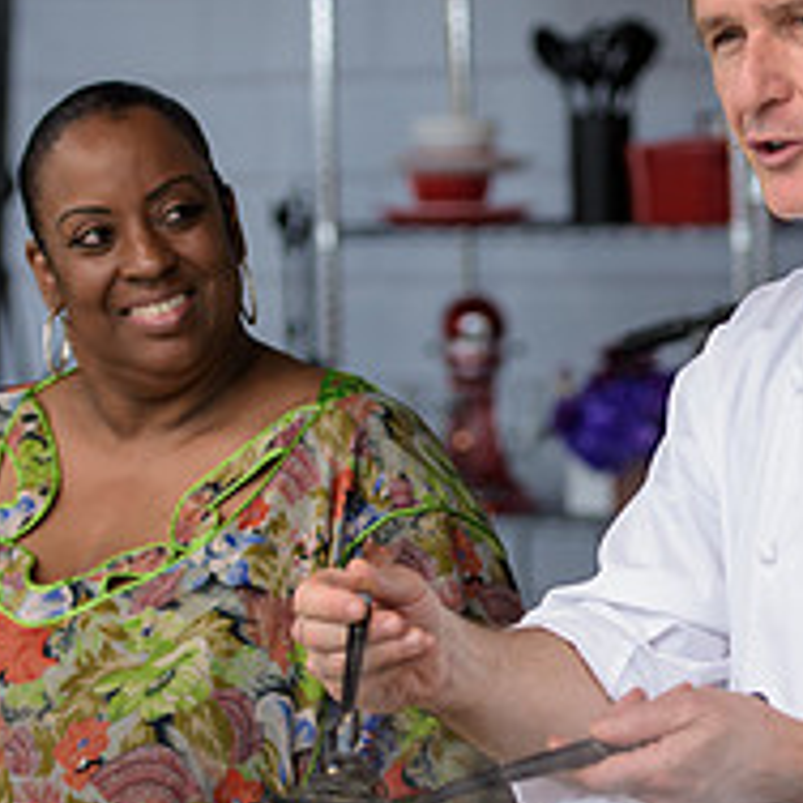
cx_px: 598
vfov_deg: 8.1
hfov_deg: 8.1
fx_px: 5643
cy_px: 468
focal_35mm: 215
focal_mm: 82
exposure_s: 1/1250
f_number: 3.2
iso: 250
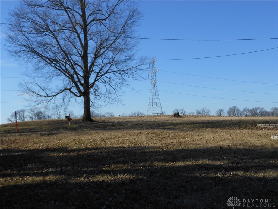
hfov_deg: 42.1
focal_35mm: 45
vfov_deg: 32.2
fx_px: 361
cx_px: 139
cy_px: 104
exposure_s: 1/640
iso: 80
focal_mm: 8.1
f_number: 4.6
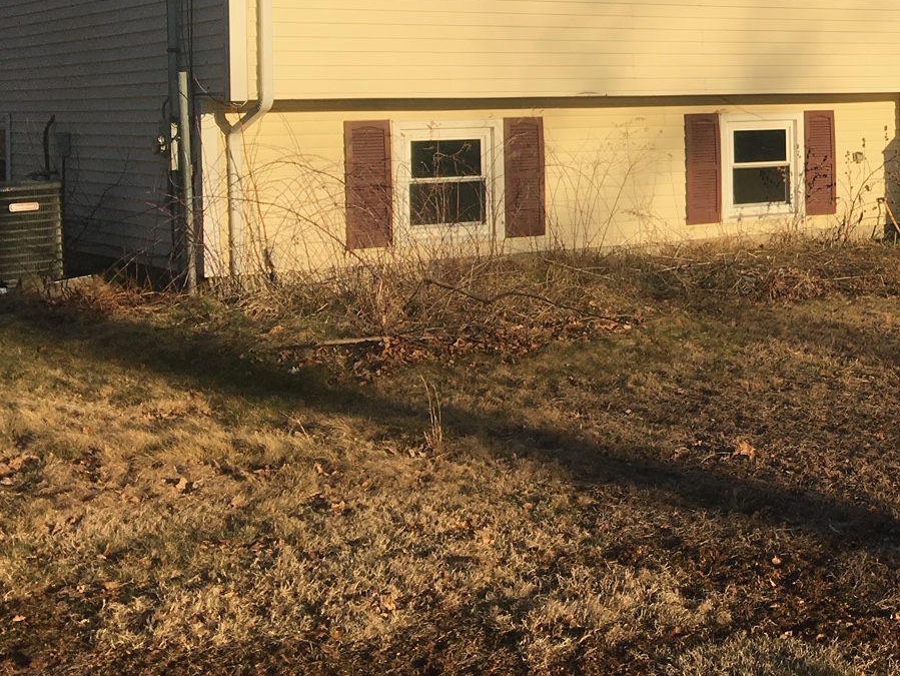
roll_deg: +1.6
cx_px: 873
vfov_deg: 22.3
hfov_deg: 28.2
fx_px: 1691
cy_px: 126
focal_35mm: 65
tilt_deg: -2.0
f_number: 2.2
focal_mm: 4.15
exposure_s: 1/1832
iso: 25
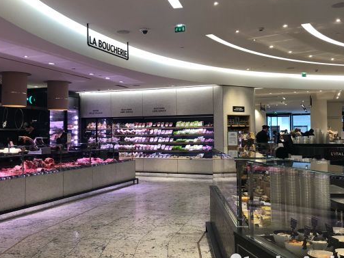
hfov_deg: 47.8
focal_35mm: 39
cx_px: 156
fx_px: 387
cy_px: 126
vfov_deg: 36.8
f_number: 1.8
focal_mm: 4
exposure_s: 1/33
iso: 32
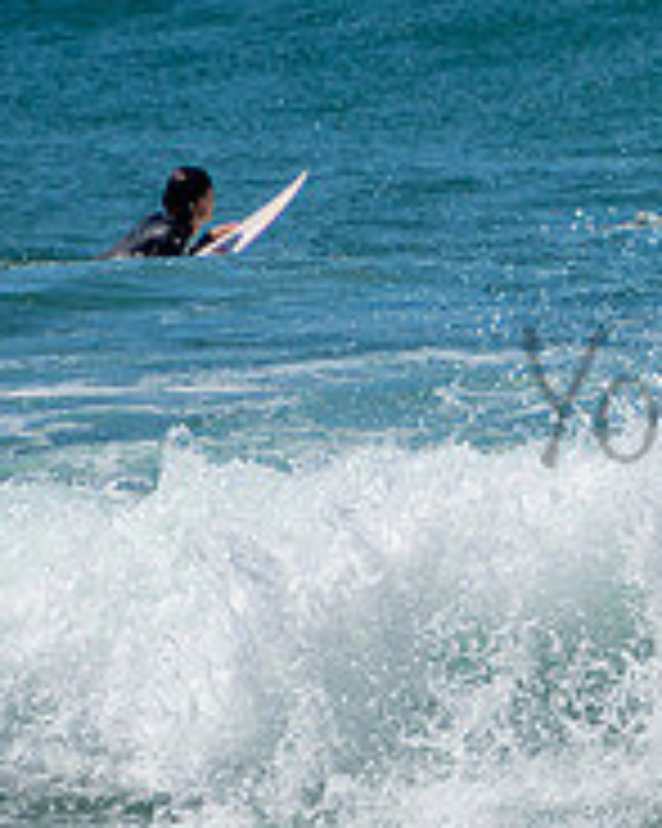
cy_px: 358
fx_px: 43532
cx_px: 986
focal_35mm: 1776
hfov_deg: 0.9
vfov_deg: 1.1
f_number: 5.6
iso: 220
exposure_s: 1/2000
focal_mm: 400
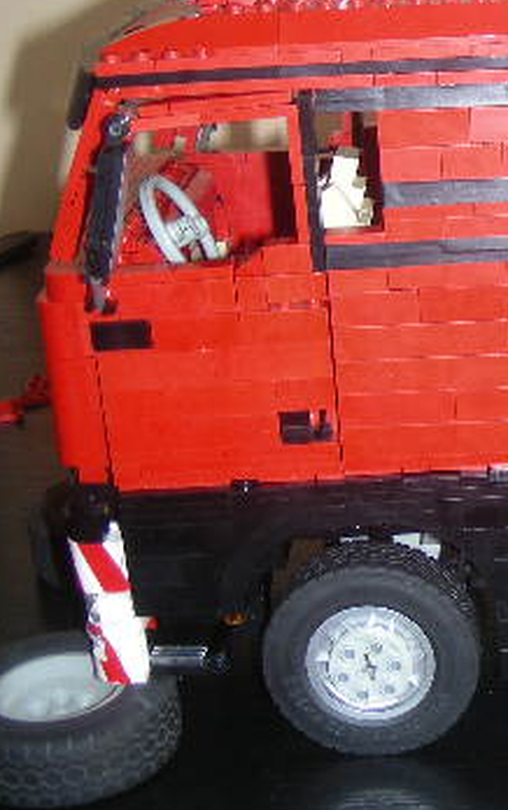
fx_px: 1637
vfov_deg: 27.8
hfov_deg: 16.9
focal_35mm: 74
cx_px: 606
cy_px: 358
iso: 50
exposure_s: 1/60
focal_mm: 6.3
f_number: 3.5
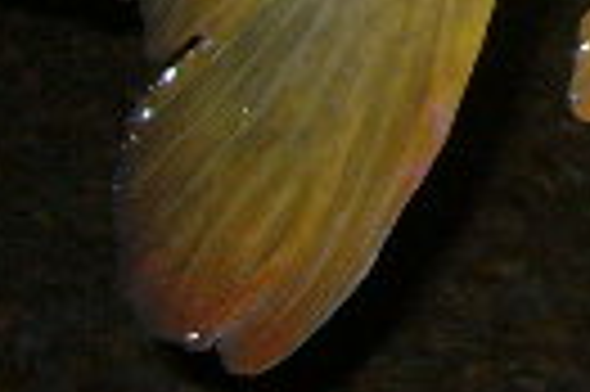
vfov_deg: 7.2
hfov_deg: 10.6
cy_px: -581
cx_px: 1194
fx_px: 2914
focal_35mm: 178
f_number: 2.8
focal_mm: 5.8
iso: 100
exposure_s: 1/60
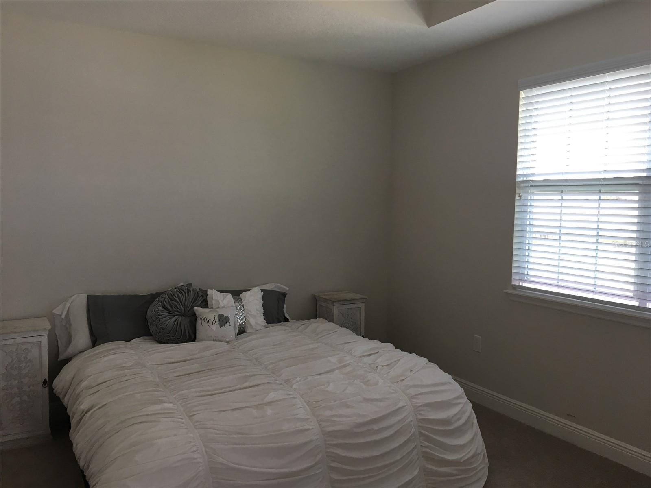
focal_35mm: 29
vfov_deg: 48.2
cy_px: 244
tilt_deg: -3.4
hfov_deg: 61.7
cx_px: 326
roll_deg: +0.3
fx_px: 545
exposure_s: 1/30
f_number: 2.2
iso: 25
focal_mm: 4.15
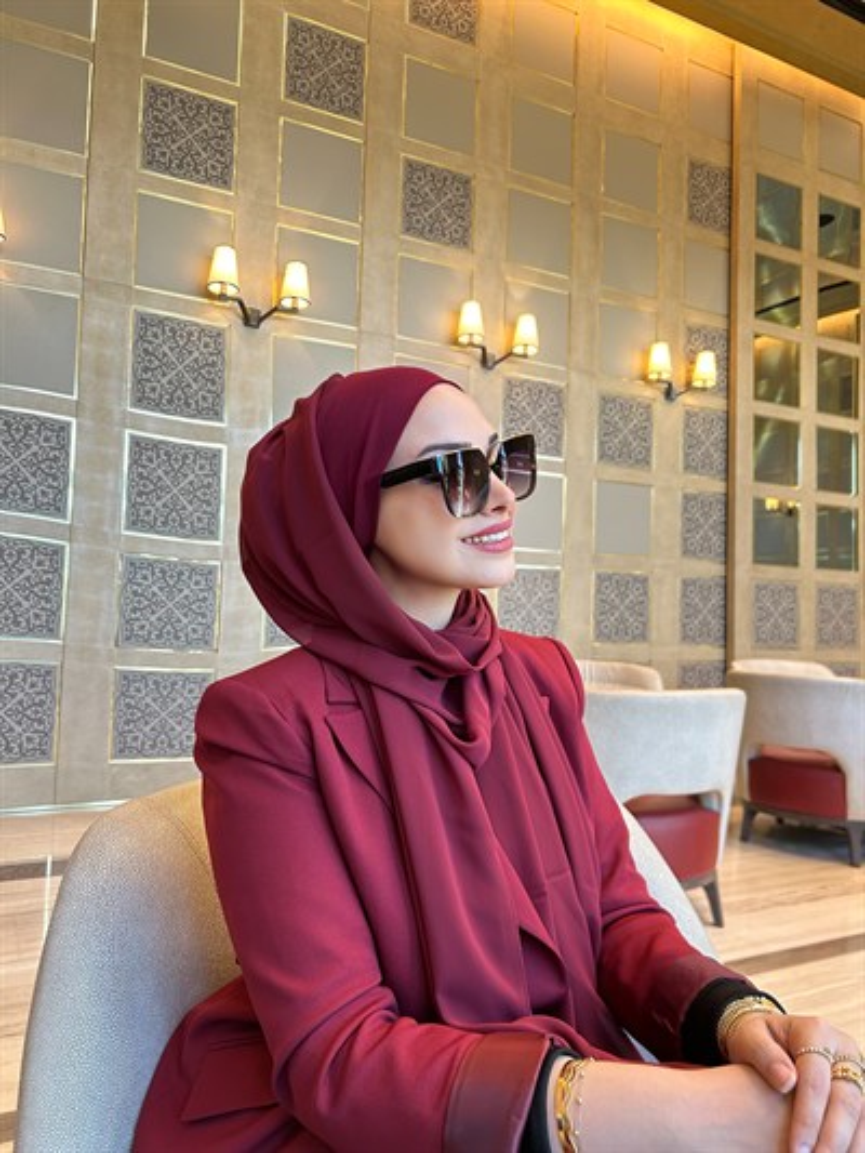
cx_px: 432
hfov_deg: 53.1
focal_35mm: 26
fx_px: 866
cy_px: 576
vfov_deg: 67.3
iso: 160
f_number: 1.5
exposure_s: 1/50
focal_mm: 5.7
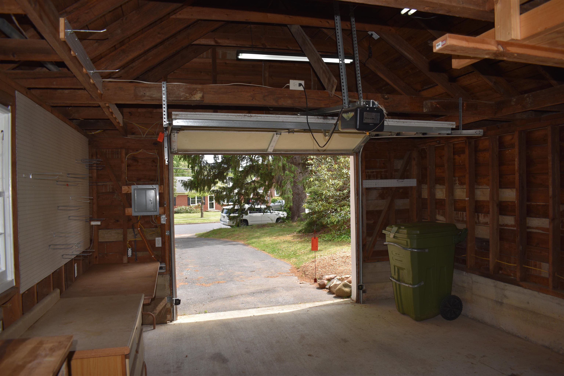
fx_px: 423
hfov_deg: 67.4
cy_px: 188
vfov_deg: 47.9
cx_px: 282
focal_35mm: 27
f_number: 5
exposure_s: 1/200
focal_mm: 18
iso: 110
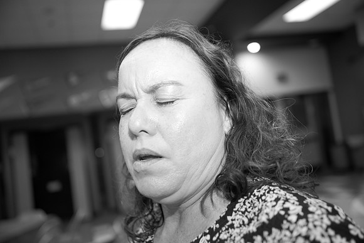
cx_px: 182
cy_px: 122
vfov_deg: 37.9
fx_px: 354
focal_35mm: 35
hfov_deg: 54.4
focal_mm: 35
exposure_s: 1/125
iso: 1600
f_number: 2.8
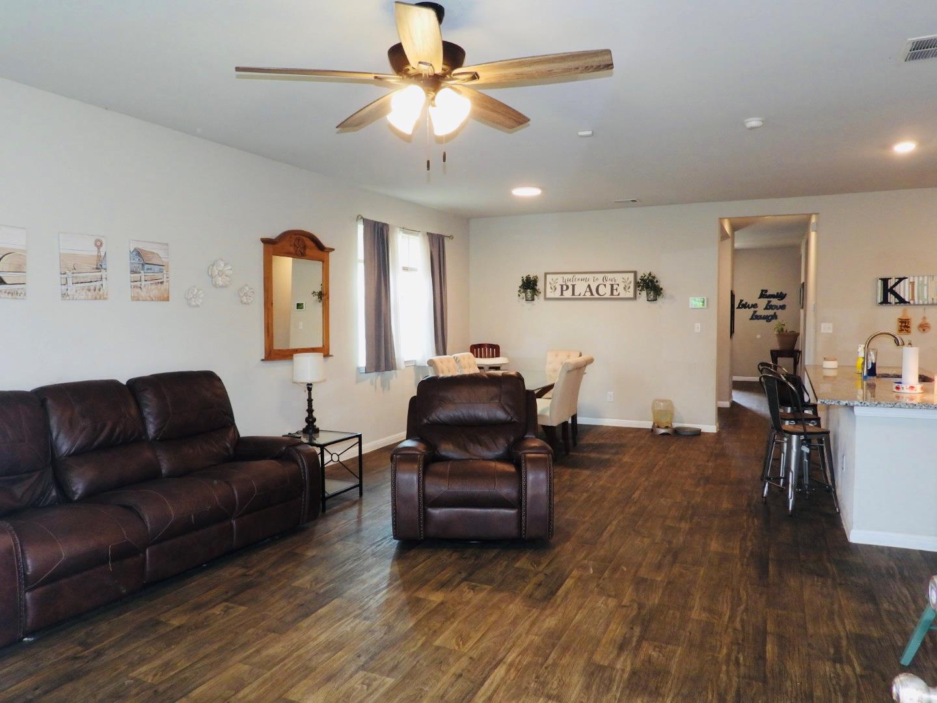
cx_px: 468
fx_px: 650
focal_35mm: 24
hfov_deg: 71.6
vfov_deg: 56.8
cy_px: 352
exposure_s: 1/30
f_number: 2.8
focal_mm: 4.3
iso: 200
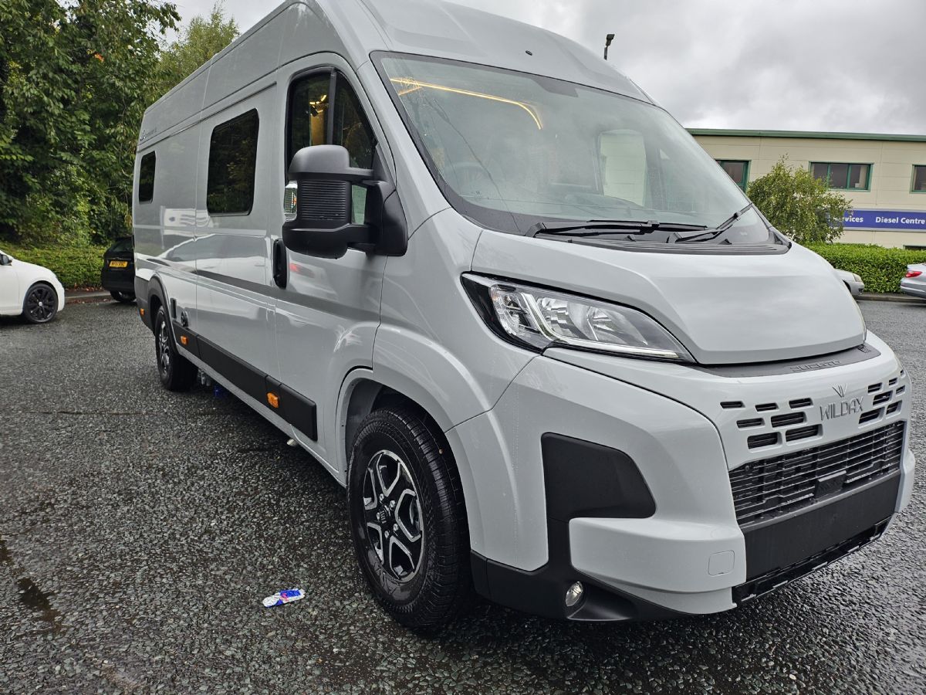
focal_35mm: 24
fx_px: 642
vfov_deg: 56.8
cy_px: 348
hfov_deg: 71.6
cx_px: 463
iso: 50
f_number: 1.8
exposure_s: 1/326
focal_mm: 5
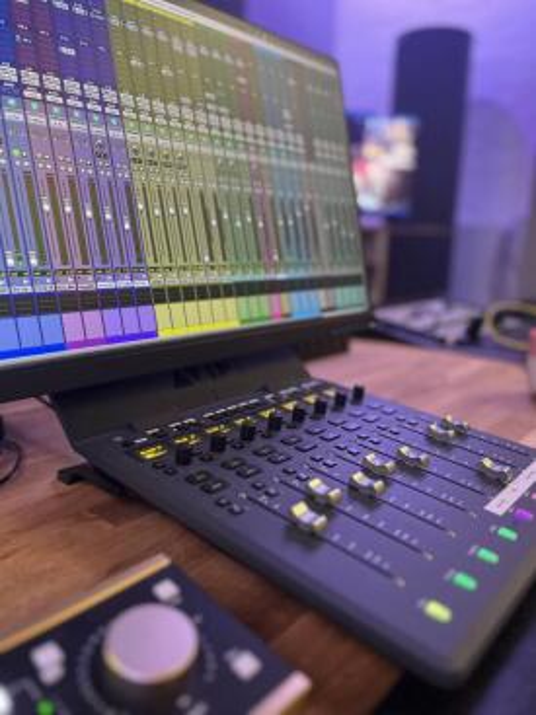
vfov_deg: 67.3
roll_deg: -1.6
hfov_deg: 53.0
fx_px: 537
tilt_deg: -12.1
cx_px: 268
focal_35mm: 26
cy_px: 358
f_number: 1.6
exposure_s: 1/50
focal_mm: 5.1
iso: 400
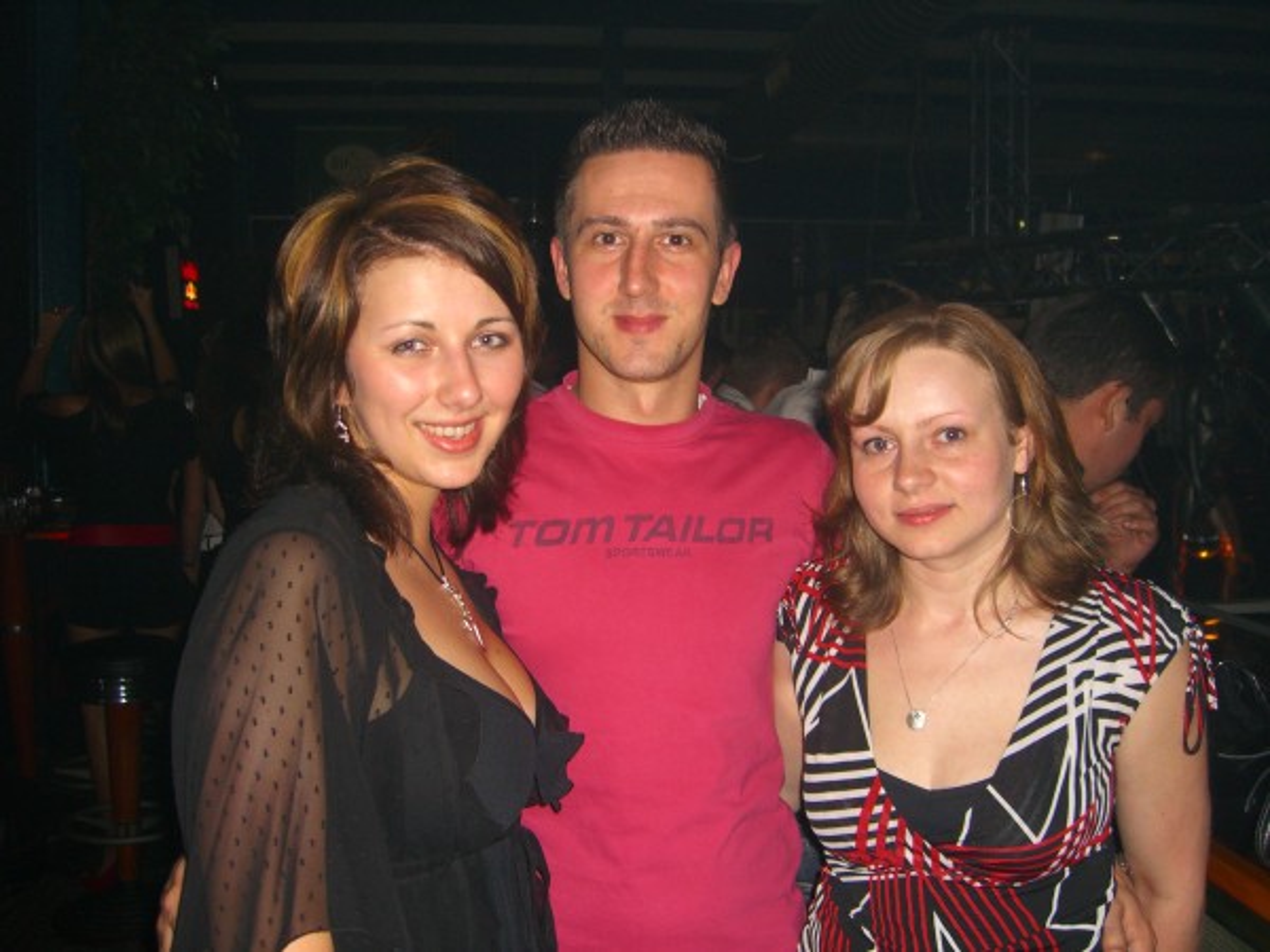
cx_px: 635
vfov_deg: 37.7
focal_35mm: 38
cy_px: 476
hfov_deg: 49.0
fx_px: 1394
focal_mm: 7.9
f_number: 2.8
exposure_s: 1/60
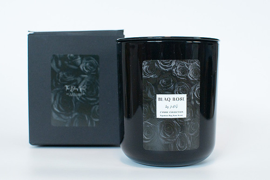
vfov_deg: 26.0
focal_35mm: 52
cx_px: 135
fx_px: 390
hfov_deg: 38.2
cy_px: 90
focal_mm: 35
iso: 400
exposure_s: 1/200
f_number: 6.3
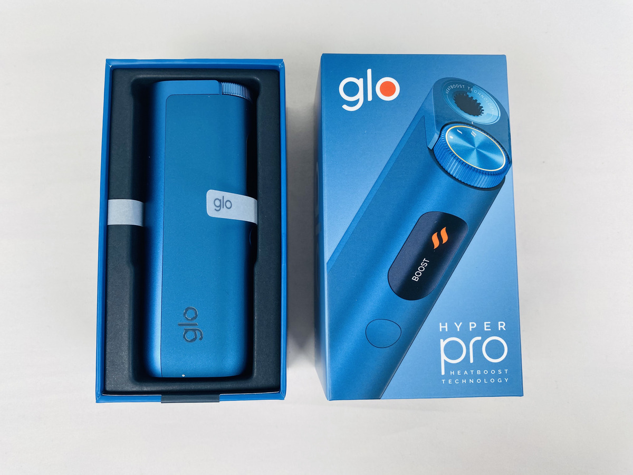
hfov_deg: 67.3
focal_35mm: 26
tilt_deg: -85.8
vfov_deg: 53.1
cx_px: 316
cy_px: 238
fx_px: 475
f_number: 1.8
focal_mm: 4.25
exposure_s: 1/259
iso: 32
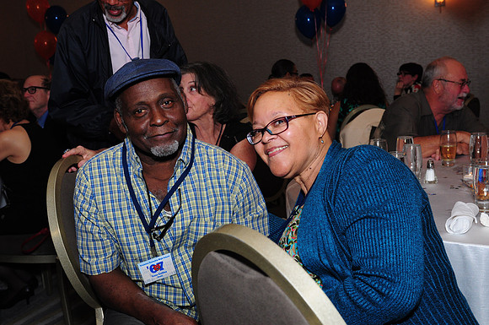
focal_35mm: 39
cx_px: 244
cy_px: 162
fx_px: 529
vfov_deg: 34.1
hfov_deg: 49.6
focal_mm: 26
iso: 500
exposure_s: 1/60
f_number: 5
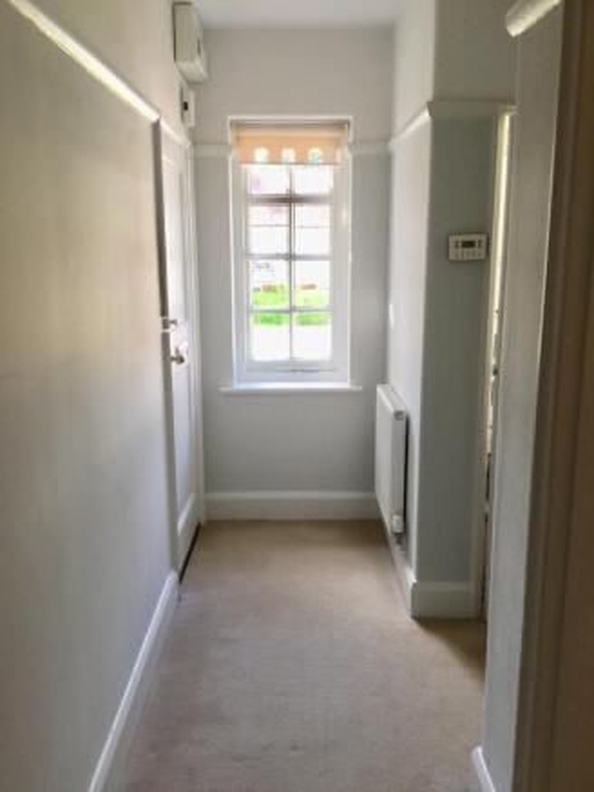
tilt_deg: -13.0
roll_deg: +0.2
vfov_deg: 58.3
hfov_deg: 45.5
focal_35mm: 31
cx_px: 297
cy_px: 396
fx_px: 709
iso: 32
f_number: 2.4
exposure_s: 1/50
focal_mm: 3.3
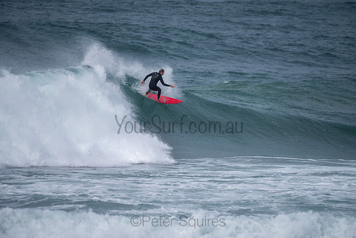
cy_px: 119
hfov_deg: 3.8
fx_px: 5327
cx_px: 178
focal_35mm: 539
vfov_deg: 2.6
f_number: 5.6
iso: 90
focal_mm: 500
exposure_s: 1/1000
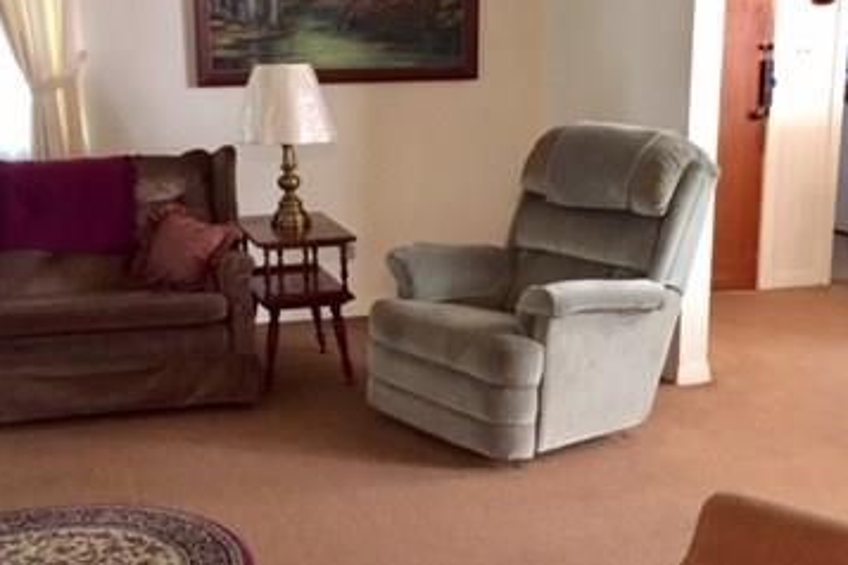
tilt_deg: -12.5
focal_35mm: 54
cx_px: 375
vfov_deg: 25.1
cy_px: 278
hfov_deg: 36.8
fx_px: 1272
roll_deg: -0.9
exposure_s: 1/15
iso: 320
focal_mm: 4.15
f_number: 2.2
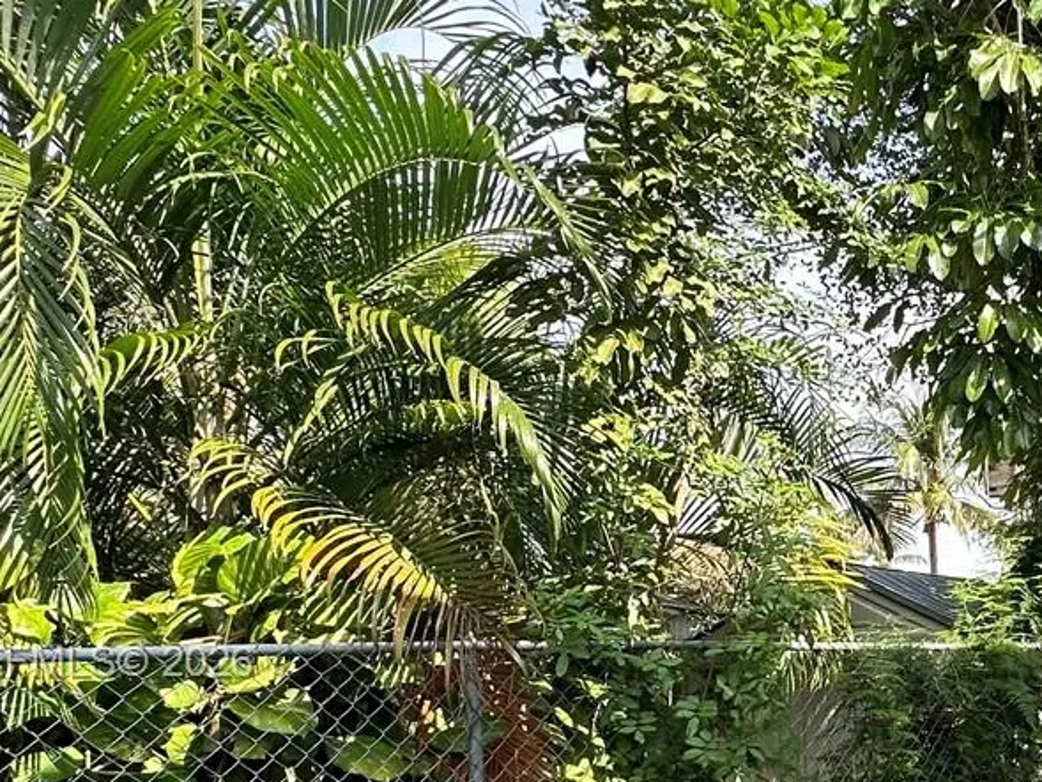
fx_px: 1144
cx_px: 1118
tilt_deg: +0.8
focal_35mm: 38
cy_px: 665
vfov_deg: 36.0
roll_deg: +0.7
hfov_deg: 40.5
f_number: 2.2
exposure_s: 1/301
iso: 40
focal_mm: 2.22
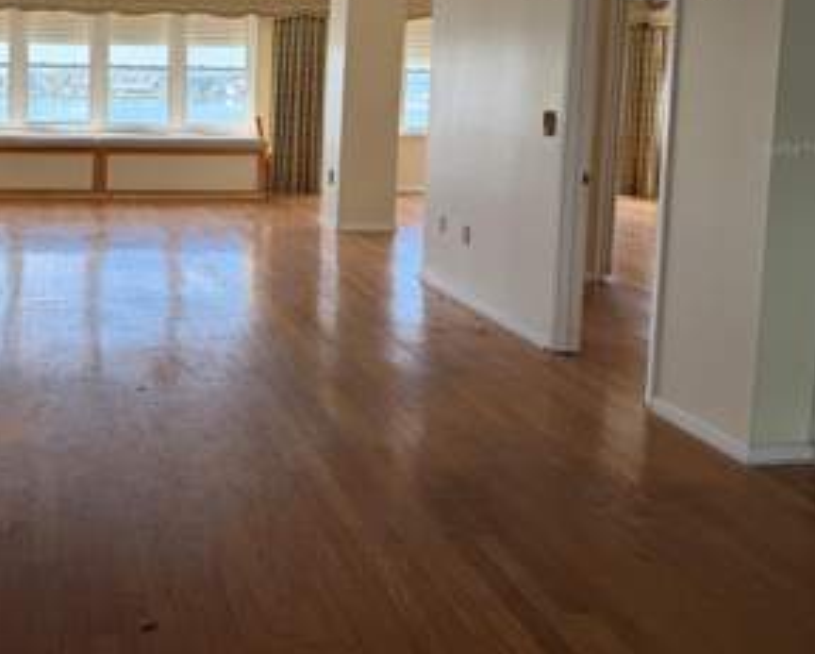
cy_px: 147
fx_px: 942
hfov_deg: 44.4
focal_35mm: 39
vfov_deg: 37.2
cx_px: 158
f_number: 1.78
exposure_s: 1/235
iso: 80
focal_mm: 6.76
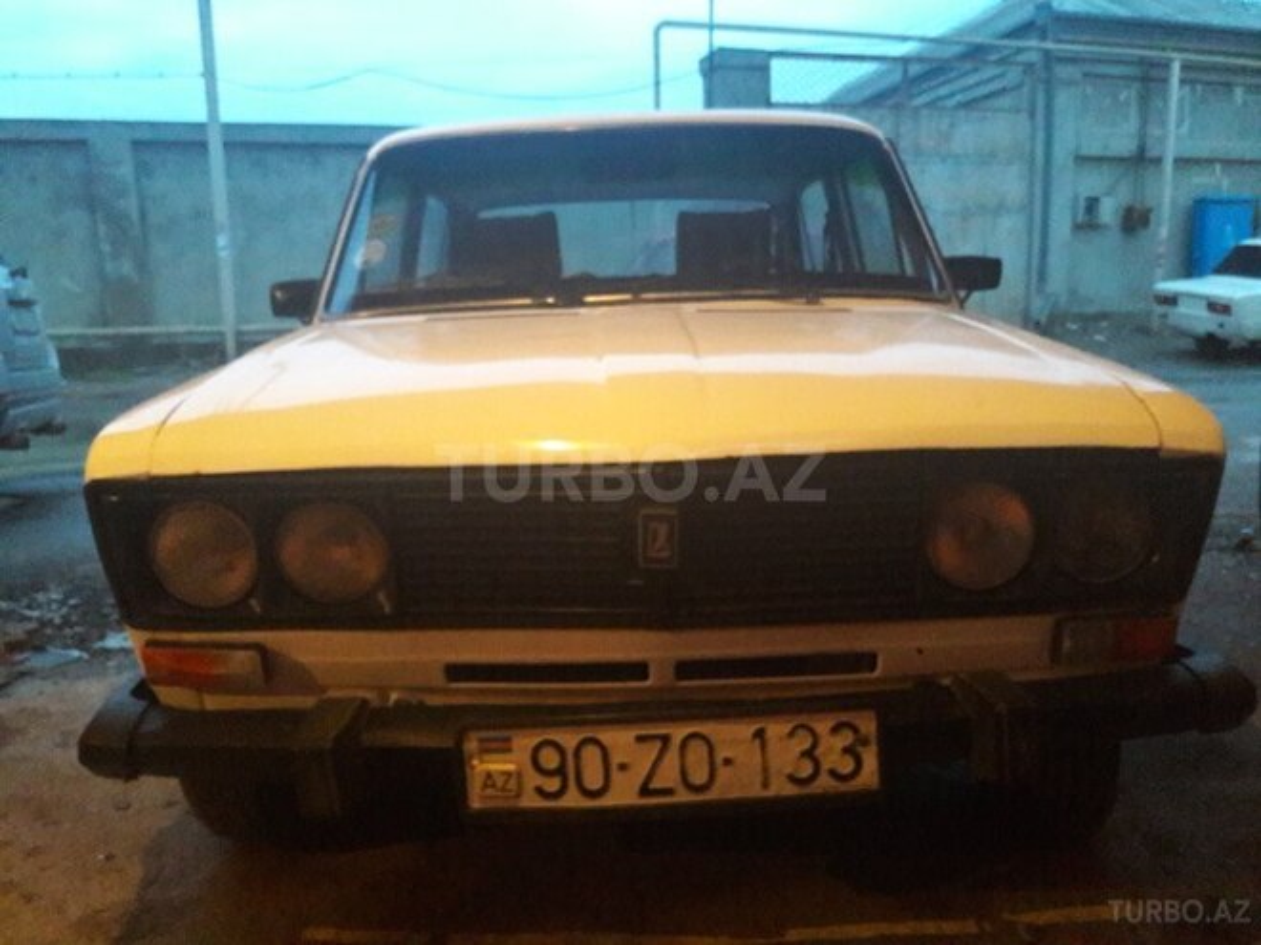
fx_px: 1020
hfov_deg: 63.4
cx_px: 630
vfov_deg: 49.7
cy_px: 472
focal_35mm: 28
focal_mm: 3.7
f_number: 1.9
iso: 640
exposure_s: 1/17
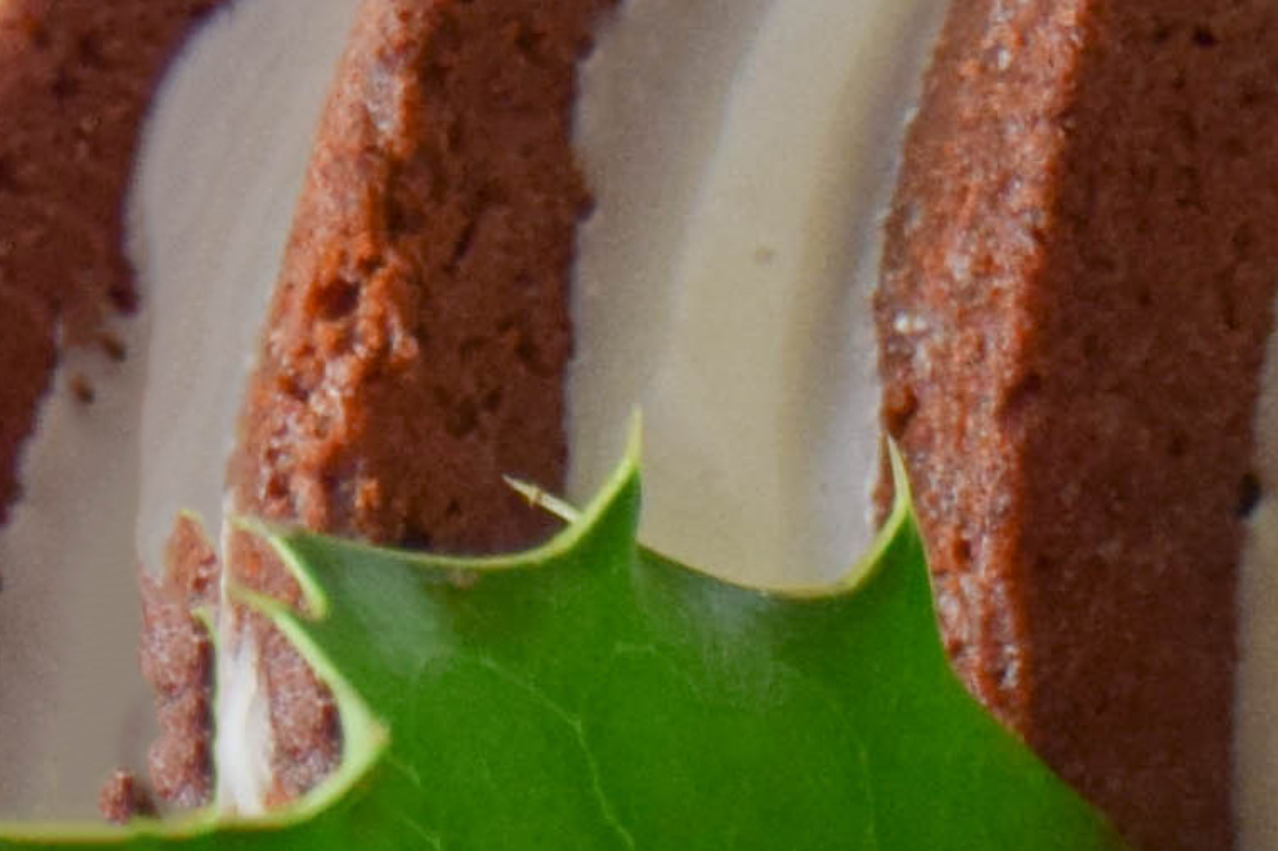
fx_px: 9651
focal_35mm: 272
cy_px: 1652
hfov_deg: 7.4
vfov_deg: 5.0
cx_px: 1911
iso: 800
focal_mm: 23
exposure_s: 1/60
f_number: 4
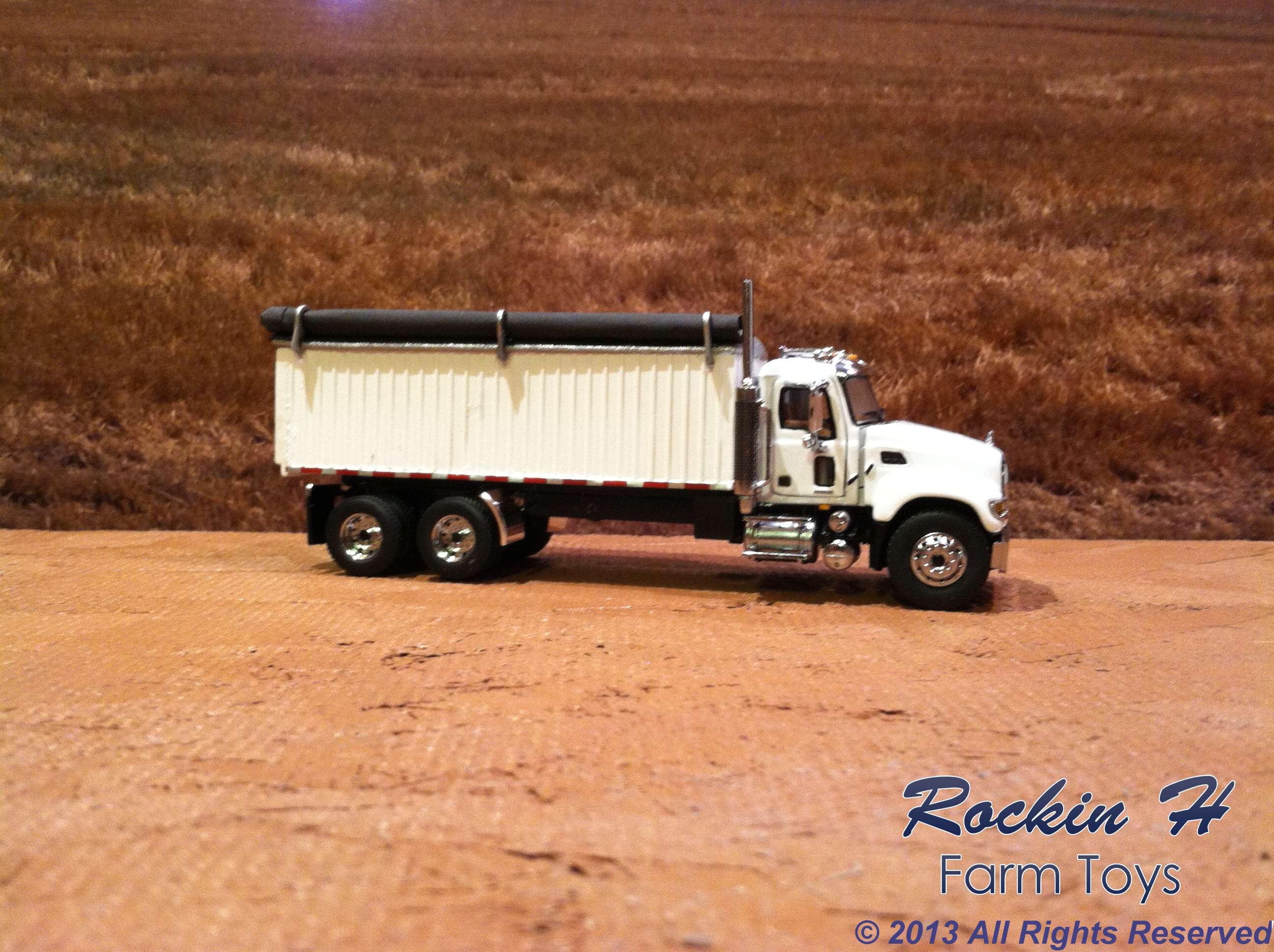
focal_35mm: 35
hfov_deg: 52.7
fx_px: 1286
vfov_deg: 40.6
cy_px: 476
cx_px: 637
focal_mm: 3.85
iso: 125
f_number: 2.8
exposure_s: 1/15
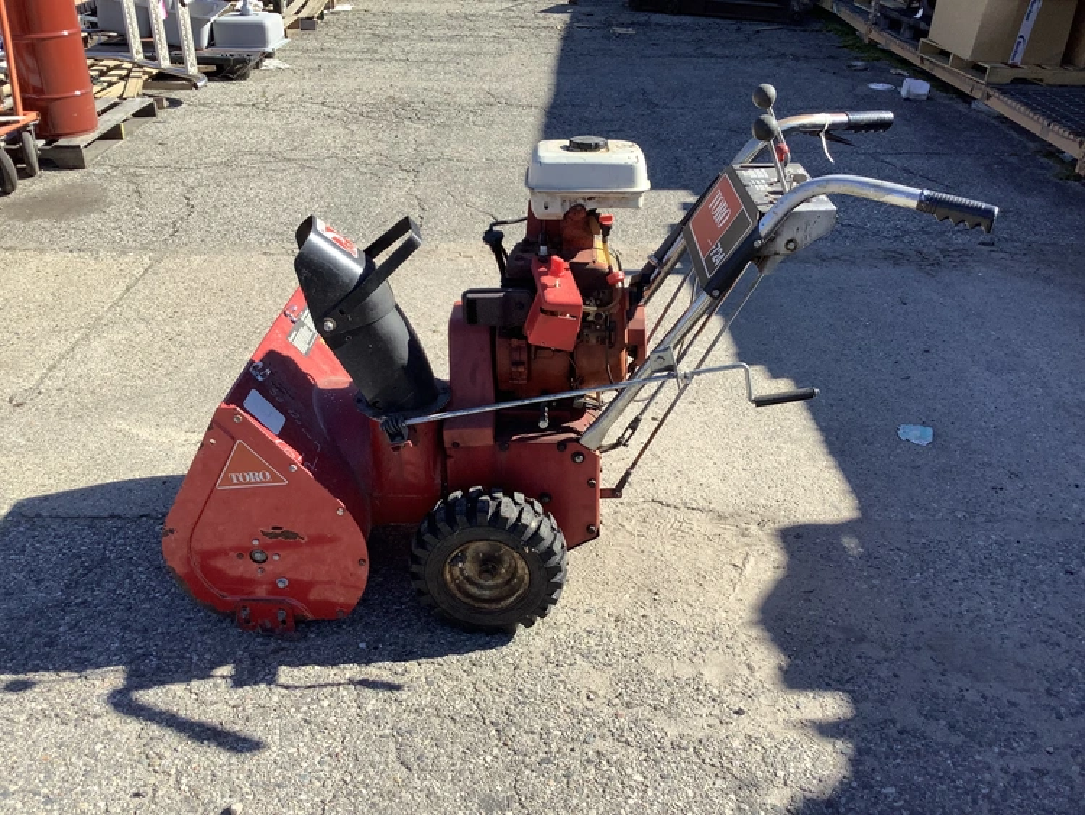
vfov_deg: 45.5
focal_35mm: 31
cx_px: 542
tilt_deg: -29.1
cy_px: 408
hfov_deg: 58.3
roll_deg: -0.9
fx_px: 972
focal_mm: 3.3
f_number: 2.4
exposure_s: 1/791
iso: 25
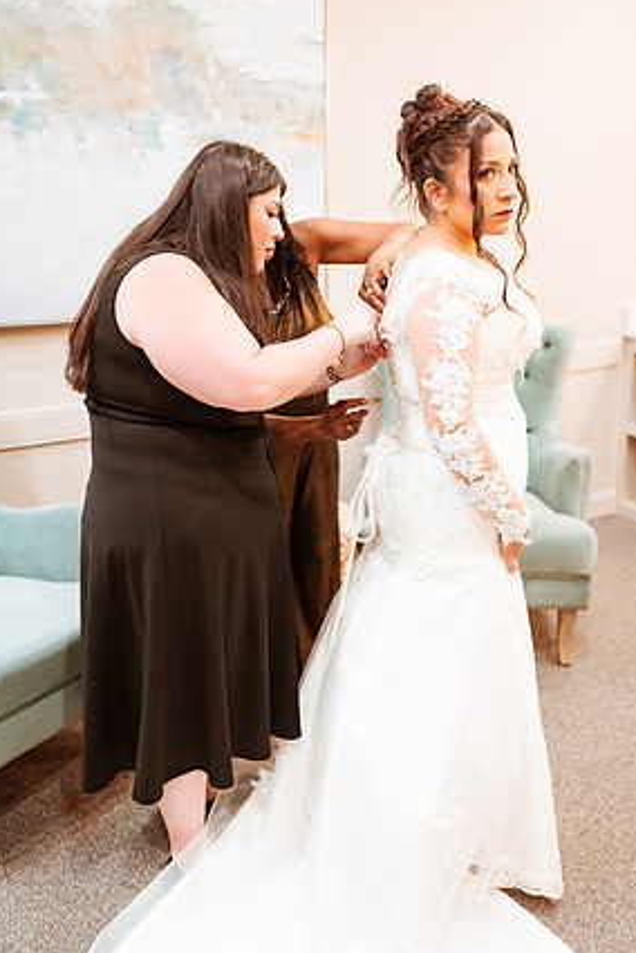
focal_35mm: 37
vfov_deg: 51.9
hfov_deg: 35.9
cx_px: 325
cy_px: 494
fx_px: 980
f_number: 1.8
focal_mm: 35
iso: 1250
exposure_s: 1/320
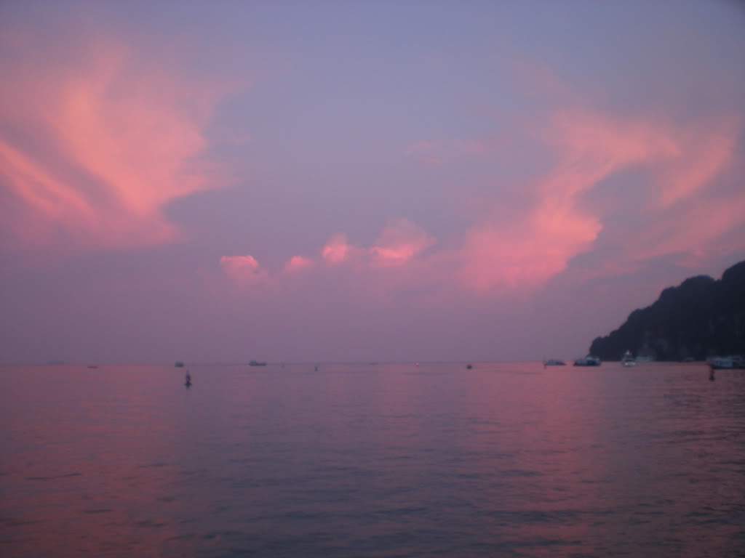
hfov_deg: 49.0
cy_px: 279
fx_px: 818
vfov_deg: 37.7
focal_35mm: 38
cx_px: 372
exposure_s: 1/10
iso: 50
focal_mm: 6.3
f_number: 3.1
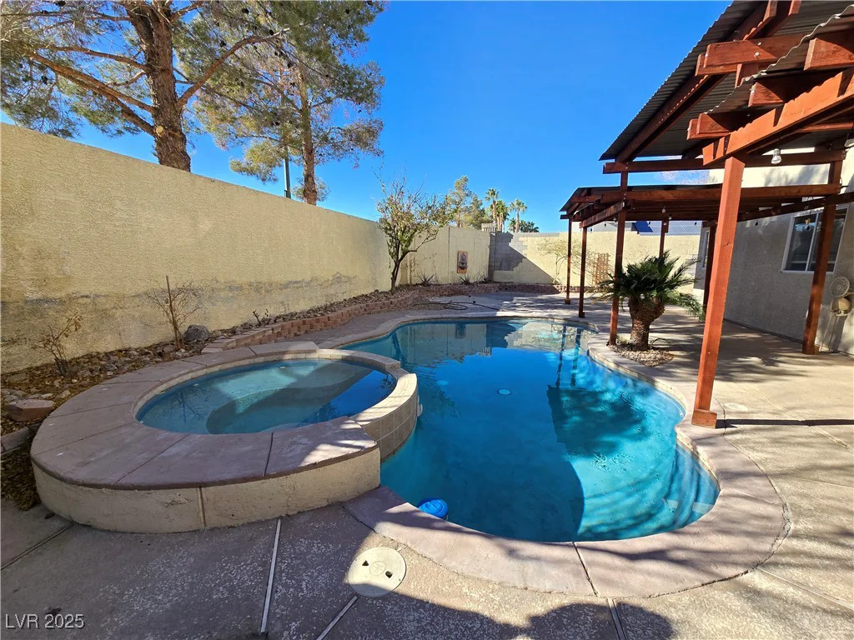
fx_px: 321
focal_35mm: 13
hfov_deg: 106.2
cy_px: 320
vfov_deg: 89.9
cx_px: 427
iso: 50
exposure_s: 1/934
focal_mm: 2.2
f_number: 2.2
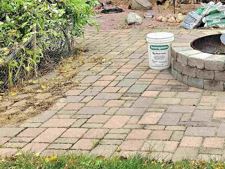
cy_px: -1
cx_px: 256
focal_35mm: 62
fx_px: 403
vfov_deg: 22.7
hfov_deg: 28.0
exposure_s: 1/417
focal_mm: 5.4
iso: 40
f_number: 1.8
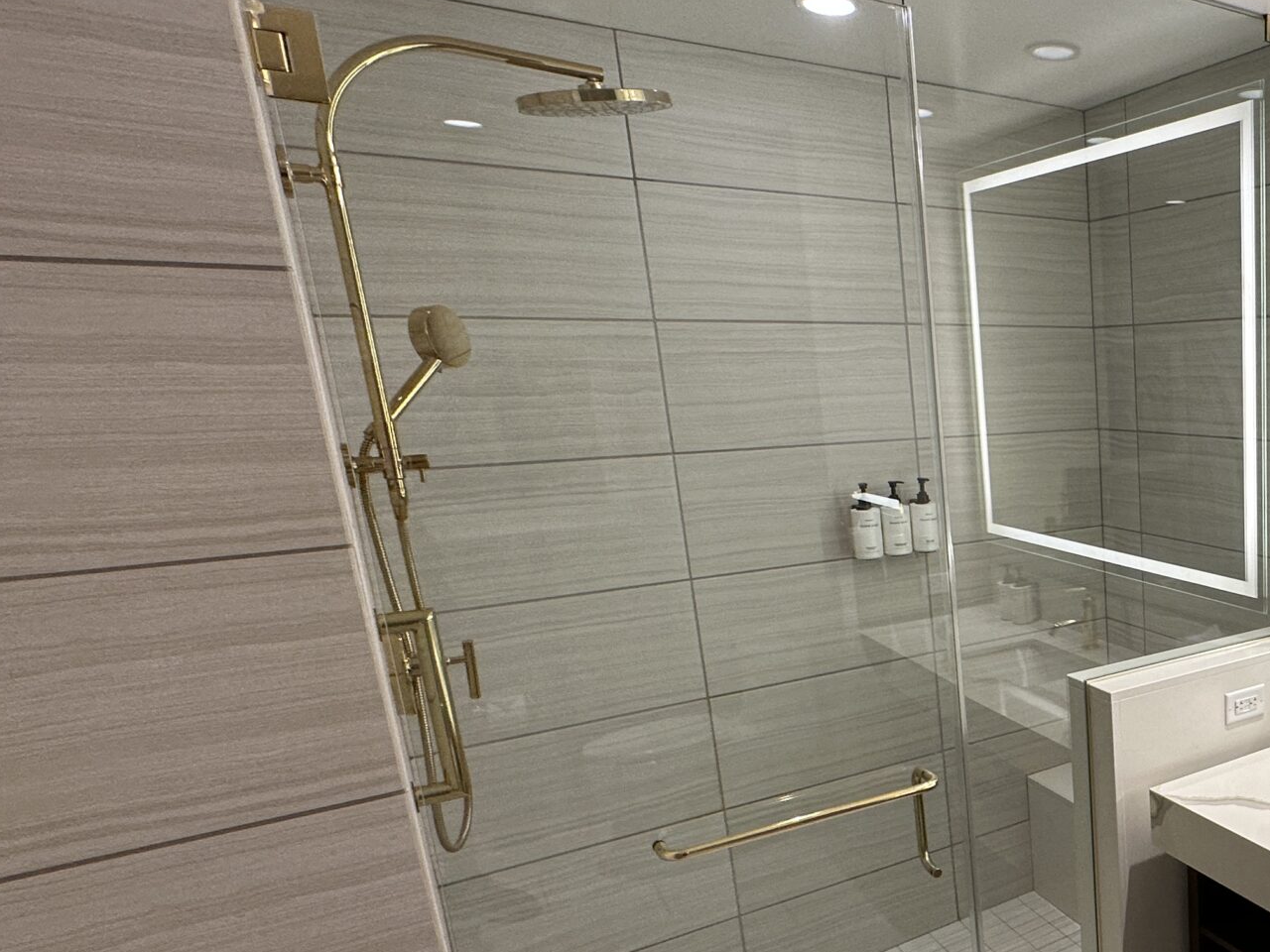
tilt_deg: -14.3
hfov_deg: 52.4
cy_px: 610
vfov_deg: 49.1
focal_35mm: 28
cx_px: 1229
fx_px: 1027
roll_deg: -0.2
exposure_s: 1/120
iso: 100
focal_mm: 2.22
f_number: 2.2
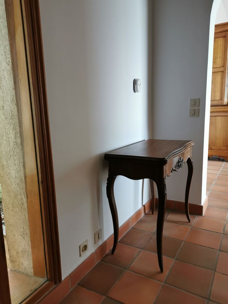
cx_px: 114
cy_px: 152
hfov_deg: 51.4
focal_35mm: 27
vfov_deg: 65.3
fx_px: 237
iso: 500
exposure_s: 1/33.3
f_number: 1.8
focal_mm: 5.58
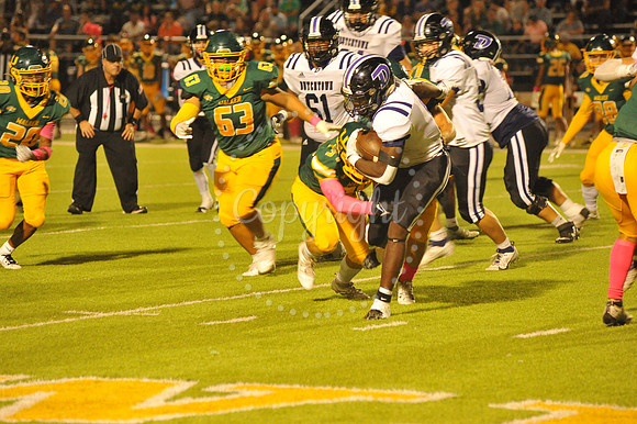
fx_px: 3537
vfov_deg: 6.9
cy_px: 212
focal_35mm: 200
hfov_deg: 10.3
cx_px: 318
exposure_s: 1/200
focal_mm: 200
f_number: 5
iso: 6400
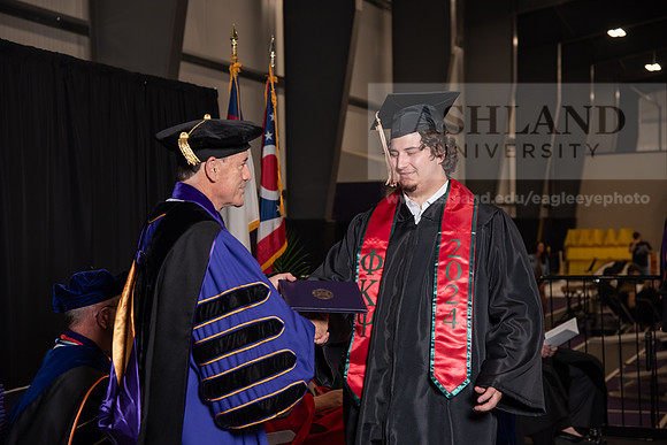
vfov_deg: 17.5
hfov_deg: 26.0
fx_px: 1445
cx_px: 334
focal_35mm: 78
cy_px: 222
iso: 1000
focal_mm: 78
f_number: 5
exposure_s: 1/200
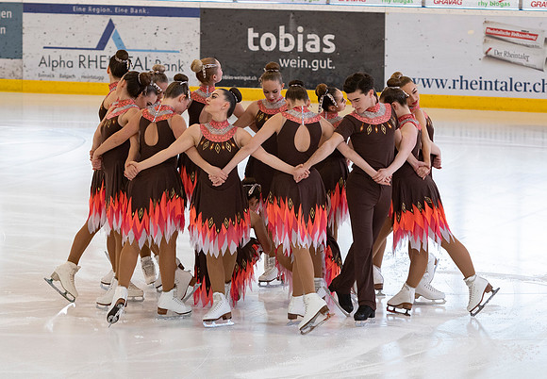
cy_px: 172
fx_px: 3581
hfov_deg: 8.7
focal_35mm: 233
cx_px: 267
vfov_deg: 6.1
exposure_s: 1/320
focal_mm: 112
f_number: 4
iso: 640
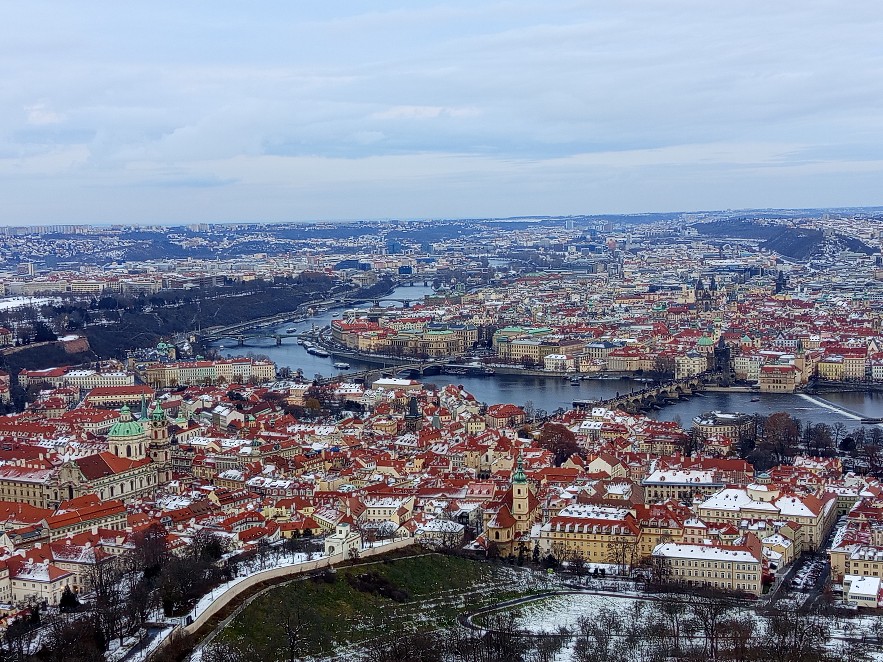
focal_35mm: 48
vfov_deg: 30.3
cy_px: 331
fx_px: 1224
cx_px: 442
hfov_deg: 39.7
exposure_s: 1/100
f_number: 1.7
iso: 125
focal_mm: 5.24
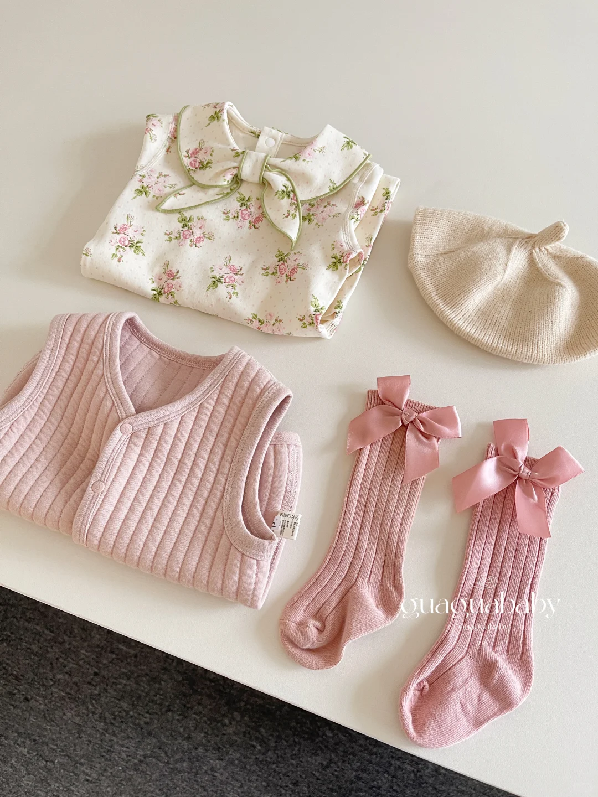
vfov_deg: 67.3
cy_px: 398
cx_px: 299
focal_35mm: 26
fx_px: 599
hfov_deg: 53.1
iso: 125
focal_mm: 5.1
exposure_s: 1/60
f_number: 1.6
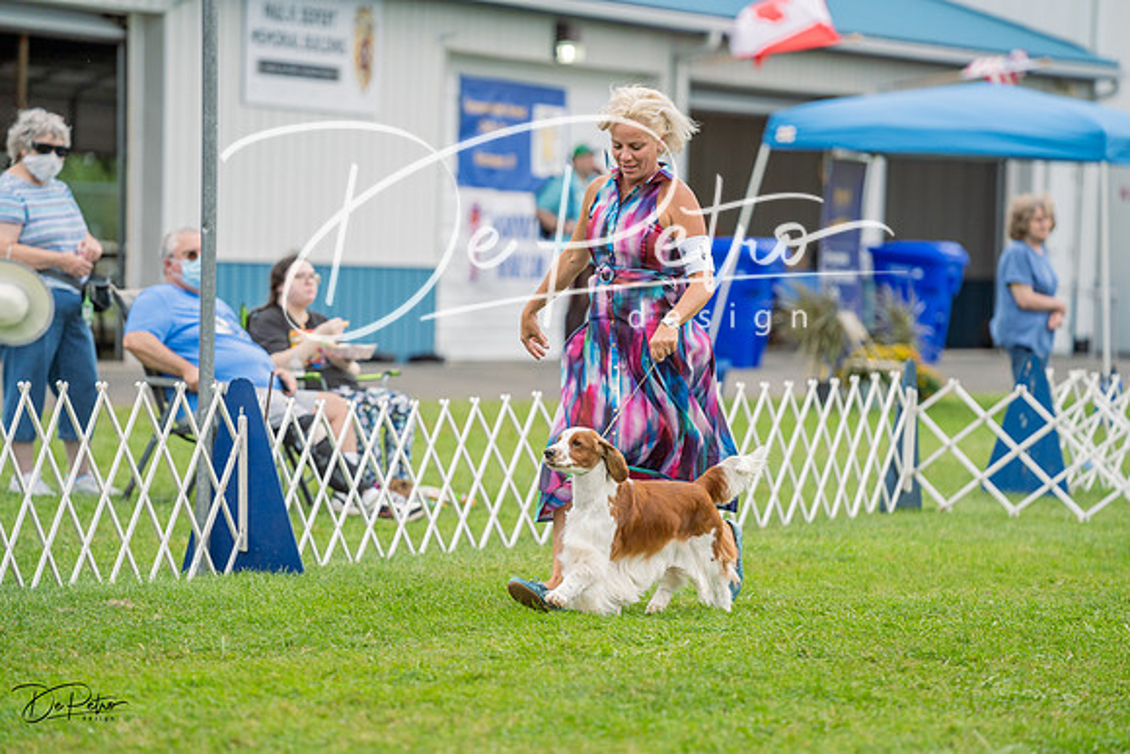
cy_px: 377
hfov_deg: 10.3
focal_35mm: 200
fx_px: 6279
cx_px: 565
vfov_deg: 6.9
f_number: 3.5
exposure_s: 1/1250
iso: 400
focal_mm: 200
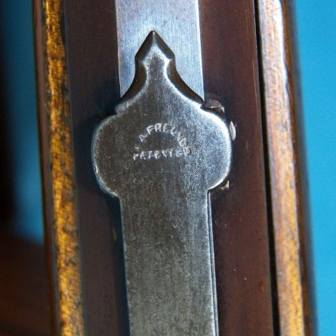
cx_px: 168
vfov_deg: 11.6
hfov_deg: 11.6
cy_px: 166
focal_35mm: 150
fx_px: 1647
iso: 400
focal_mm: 22.6
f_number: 4
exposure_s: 1/50
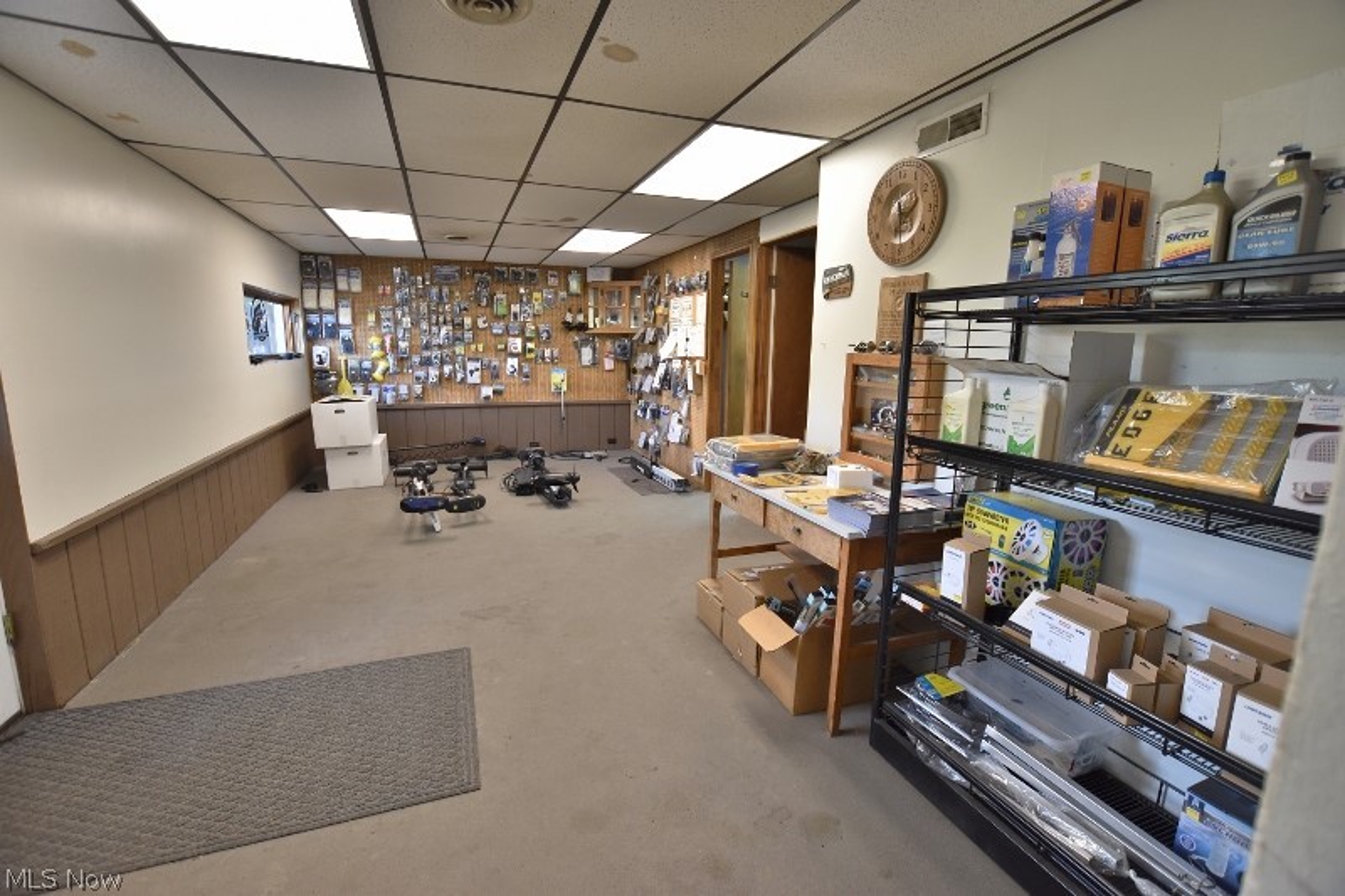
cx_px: 672
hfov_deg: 100.4
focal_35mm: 15
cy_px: 448
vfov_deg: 77.3
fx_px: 560
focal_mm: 10
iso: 400
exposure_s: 1/60
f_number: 4
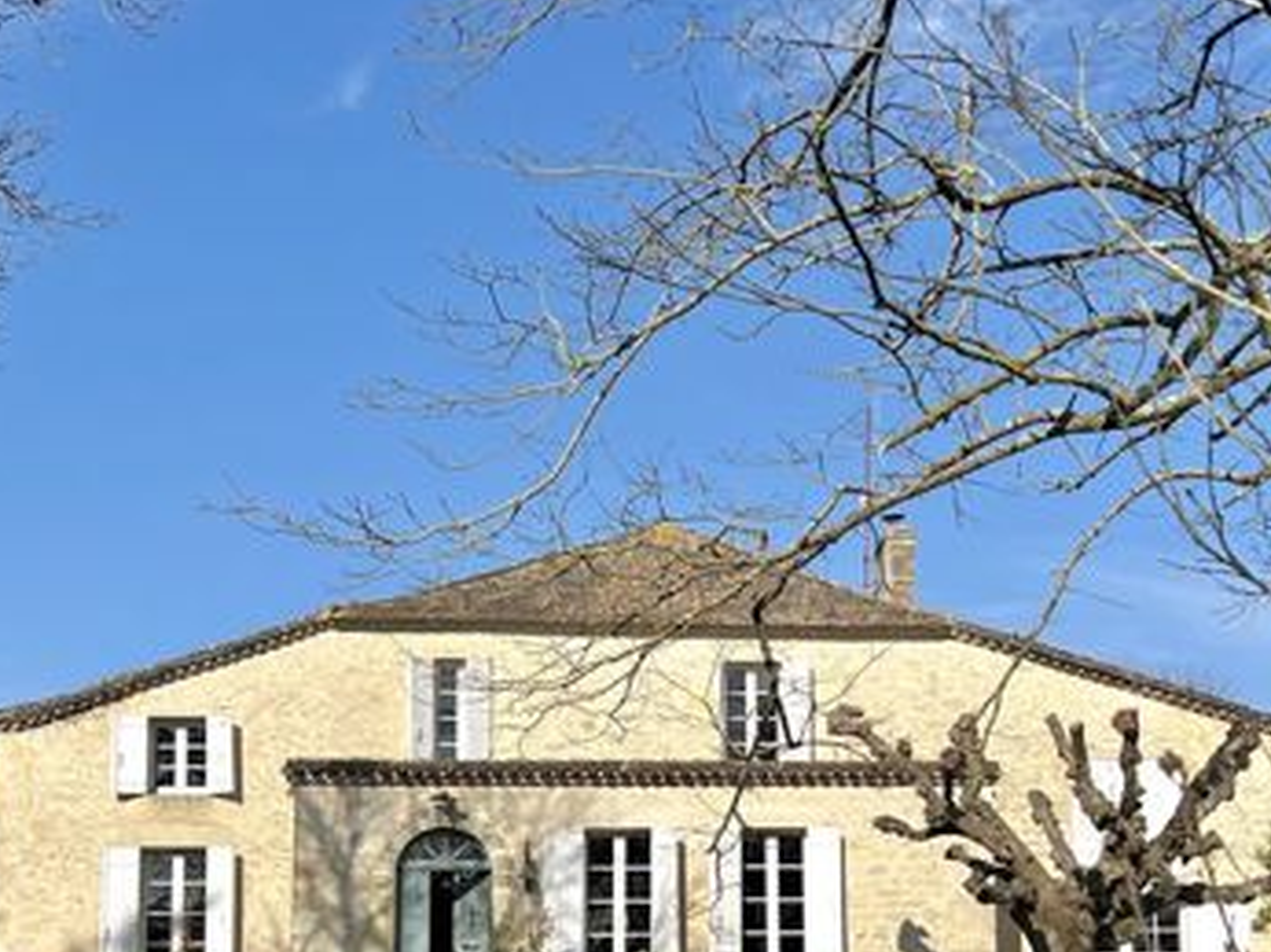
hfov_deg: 36.1
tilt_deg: +5.3
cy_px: 787
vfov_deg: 26.9
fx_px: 1945
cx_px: 748
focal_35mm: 53
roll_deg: +1.0
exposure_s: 1/14286
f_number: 1.5
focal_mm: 5.7
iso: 50
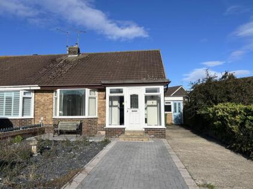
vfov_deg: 53.0
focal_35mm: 26
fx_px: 190
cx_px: 126
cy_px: 94
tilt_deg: +4.5
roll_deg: +0.2
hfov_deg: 67.3
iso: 50
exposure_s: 1/5587
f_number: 1.5
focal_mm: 5.7
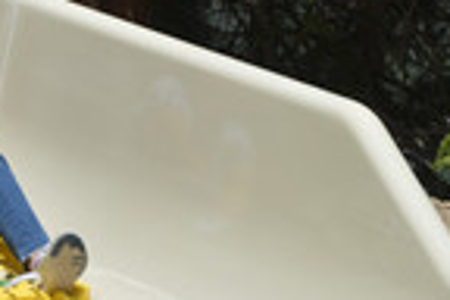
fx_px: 4237
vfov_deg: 4.1
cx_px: -144
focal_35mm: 339
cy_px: 148
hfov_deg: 6.0
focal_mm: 122
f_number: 6.3
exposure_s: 1/800
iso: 100
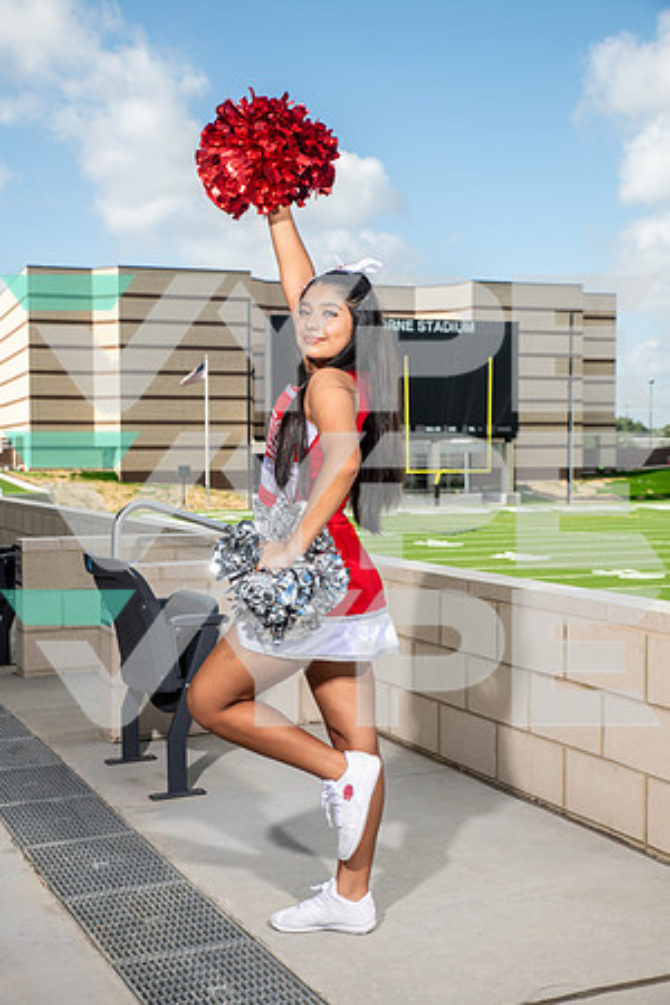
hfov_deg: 28.1
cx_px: 335
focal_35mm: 48
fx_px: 1340
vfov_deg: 41.1
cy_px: 502
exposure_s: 1/320
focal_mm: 48
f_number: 7.1
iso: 100
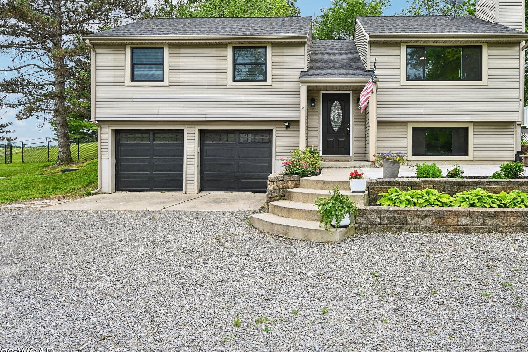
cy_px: 151
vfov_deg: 51.8
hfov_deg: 71.8
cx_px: 309
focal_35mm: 25
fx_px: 361
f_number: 4
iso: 400
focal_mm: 19.5
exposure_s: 1/500
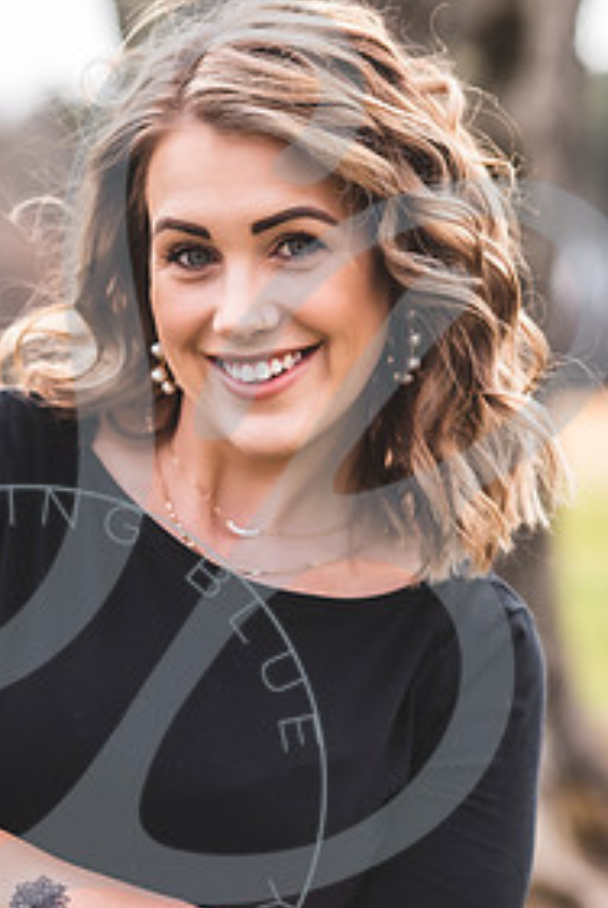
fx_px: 3437
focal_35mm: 136
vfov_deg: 15.1
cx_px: 171
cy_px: 540
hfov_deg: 10.1
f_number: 2.8
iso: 100
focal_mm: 85
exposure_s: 1/640
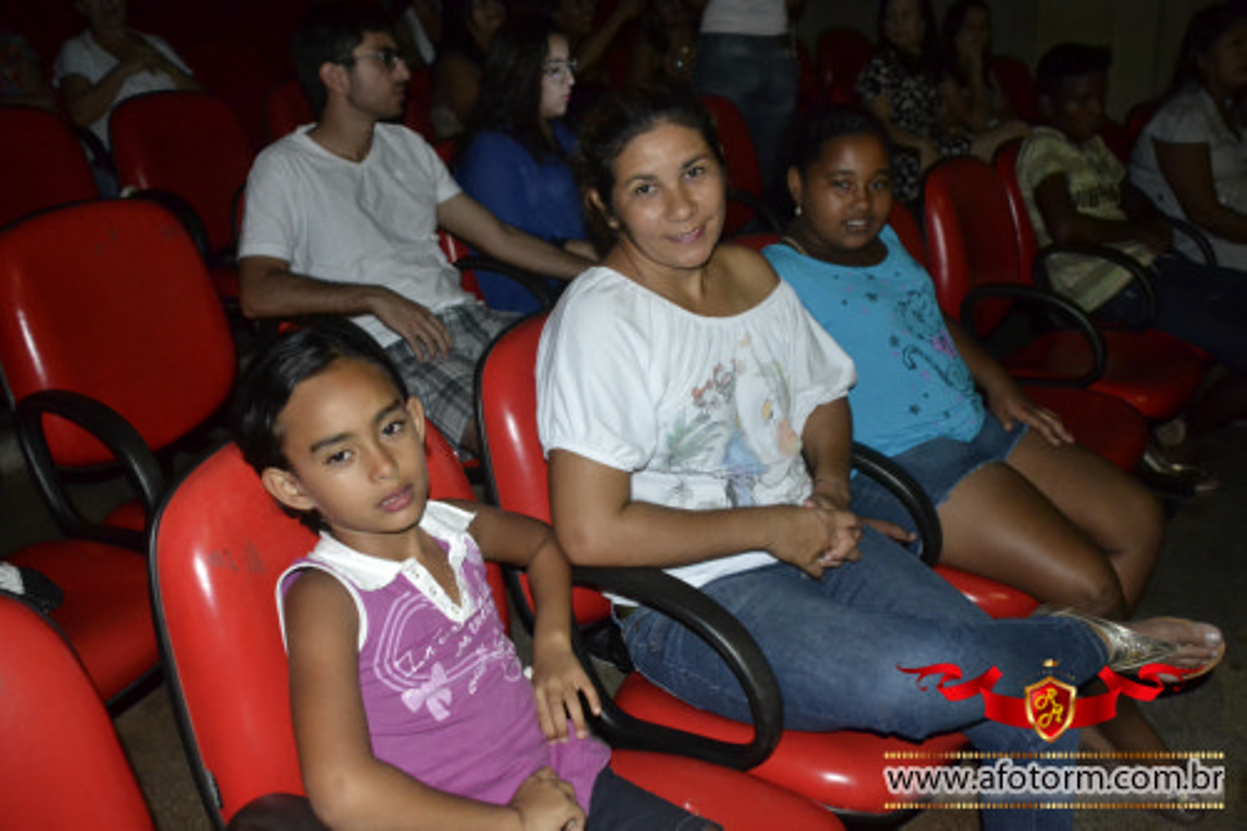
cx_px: 624
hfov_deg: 57.2
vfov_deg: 39.9
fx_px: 1143
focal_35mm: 33
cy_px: 416
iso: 3200
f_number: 3.8
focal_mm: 22
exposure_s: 1/60
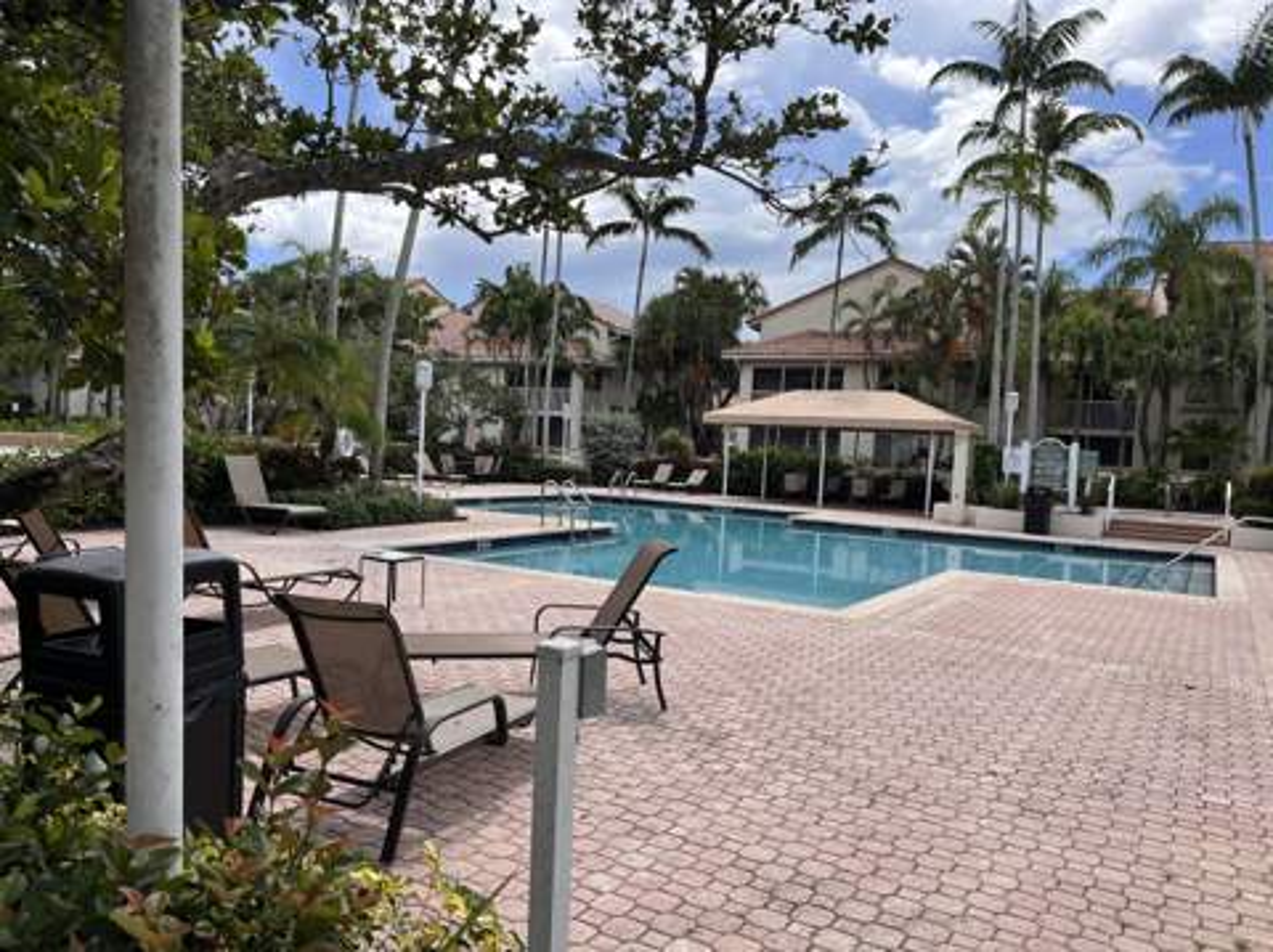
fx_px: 955
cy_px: 476
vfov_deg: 53.0
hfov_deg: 67.4
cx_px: 636
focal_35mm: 26
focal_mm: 5.7
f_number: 1.5
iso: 50
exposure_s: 1/2994
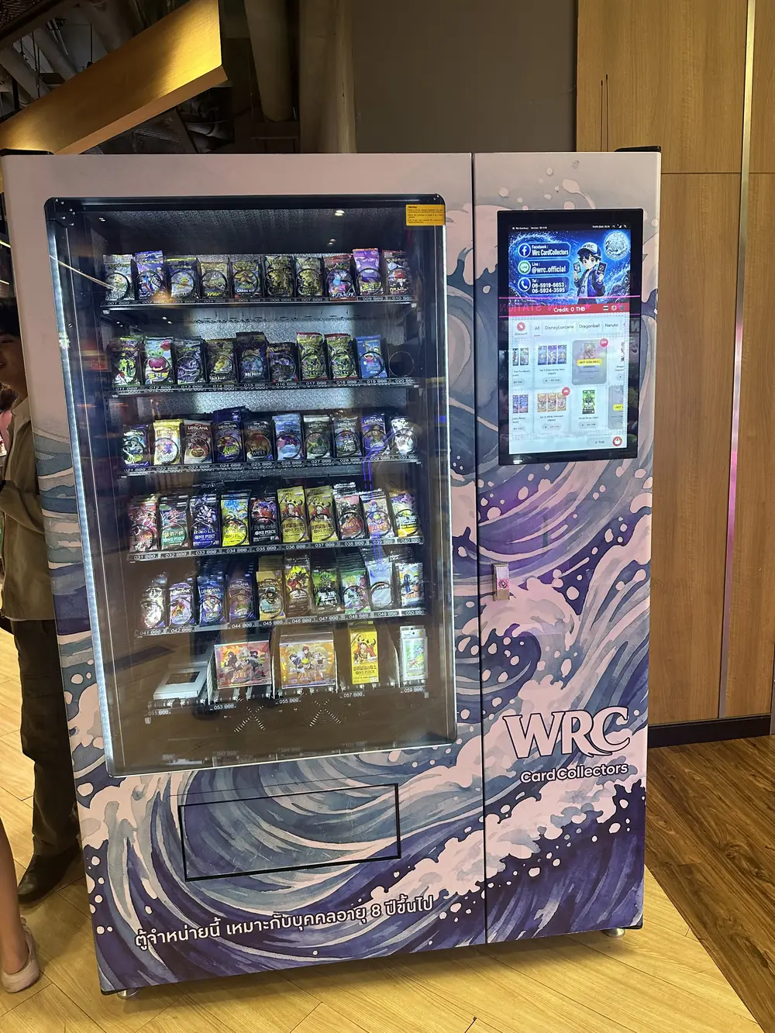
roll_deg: +1.4
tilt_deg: -9.1
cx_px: 388
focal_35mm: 24
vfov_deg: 71.6
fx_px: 716
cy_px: 516
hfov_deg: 56.8
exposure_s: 1/100
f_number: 1.78
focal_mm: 6.86
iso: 200
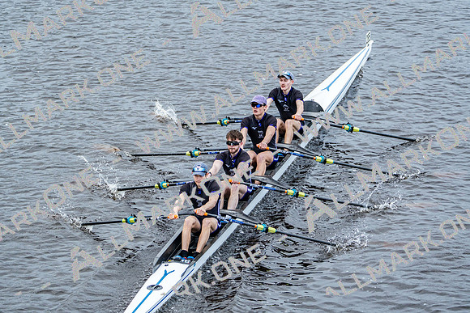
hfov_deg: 7.4
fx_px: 3617
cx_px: 235
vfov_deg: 5.0
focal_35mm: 277
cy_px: 156
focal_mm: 277
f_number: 5.6
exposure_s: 1/1250
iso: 1250
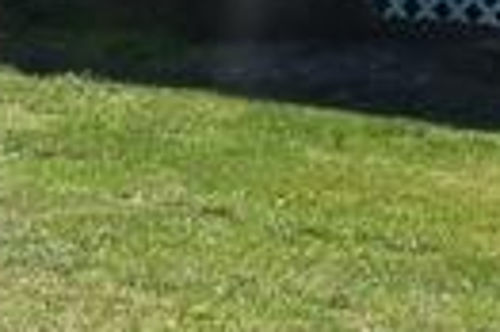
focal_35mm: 222
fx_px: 3079
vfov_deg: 6.1
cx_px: 676
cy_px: -160
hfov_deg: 9.1
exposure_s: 1/320
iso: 80
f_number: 4
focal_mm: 5.7
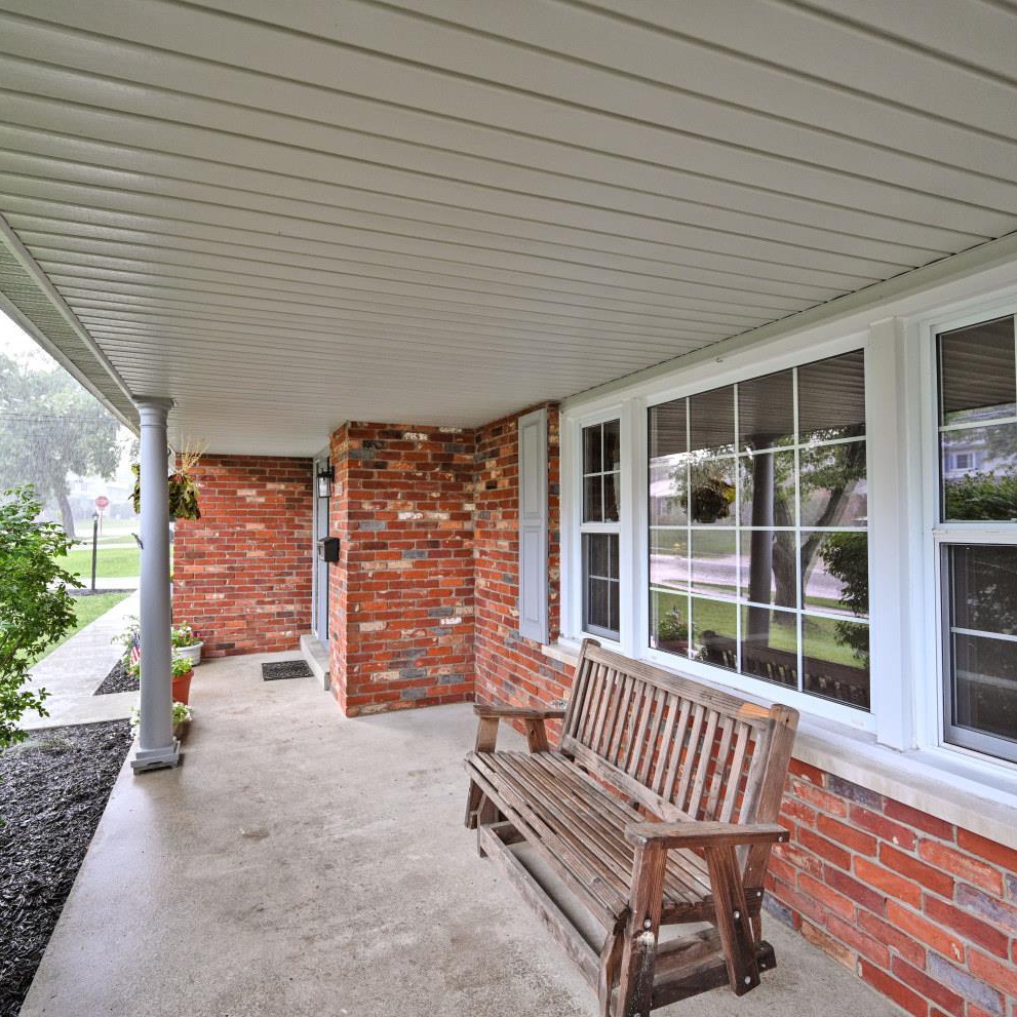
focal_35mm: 19
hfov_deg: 78.5
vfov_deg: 78.7
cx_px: 455
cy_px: 512
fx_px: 620
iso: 560
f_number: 4
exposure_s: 1/125
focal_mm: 14.5
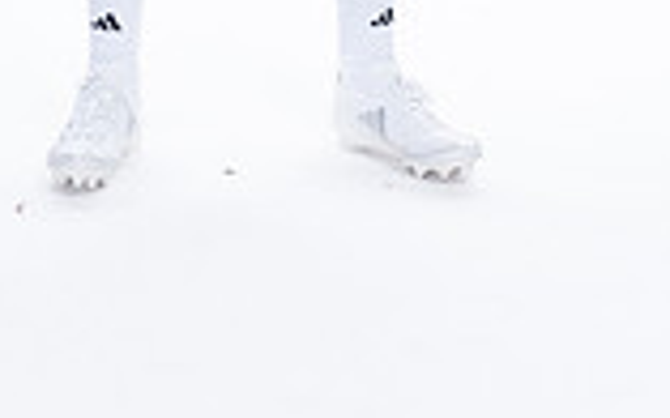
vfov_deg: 7.0
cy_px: -520
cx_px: 209
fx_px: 3249
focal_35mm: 178
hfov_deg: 11.8
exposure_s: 1/250
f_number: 5.6
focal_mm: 61
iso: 400
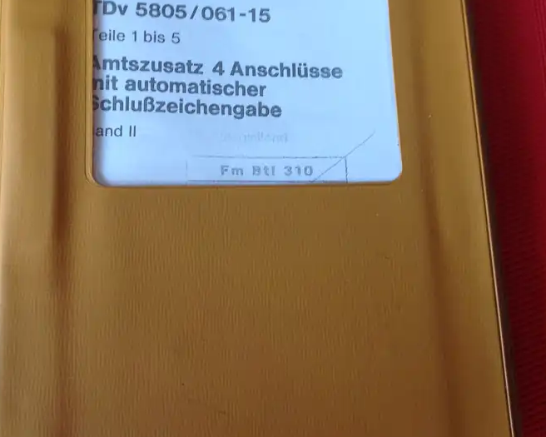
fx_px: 840
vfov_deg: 29.0
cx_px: 222
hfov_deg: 35.9
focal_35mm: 52
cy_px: 161
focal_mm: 4.28
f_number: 2.4
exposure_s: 1/15
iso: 50
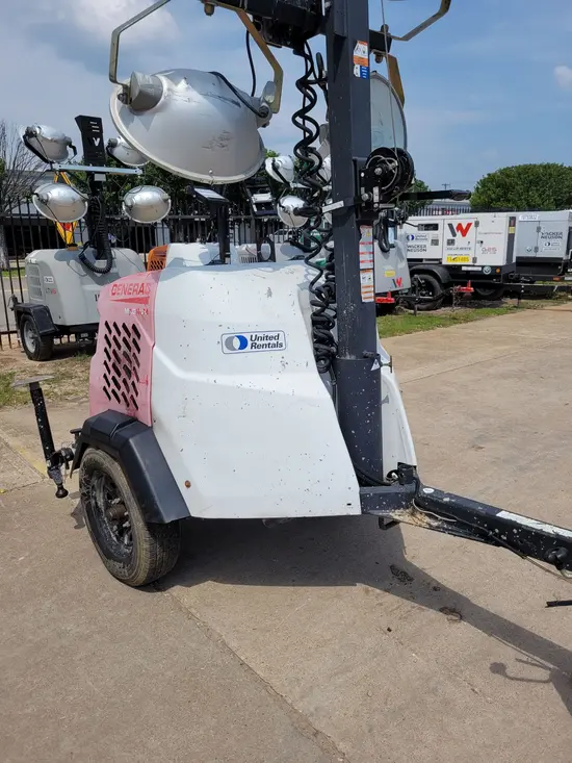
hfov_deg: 53.1
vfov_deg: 67.3
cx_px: 286
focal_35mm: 26
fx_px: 573
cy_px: 382
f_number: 1.8
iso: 40
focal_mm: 5.4
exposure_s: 1/4032
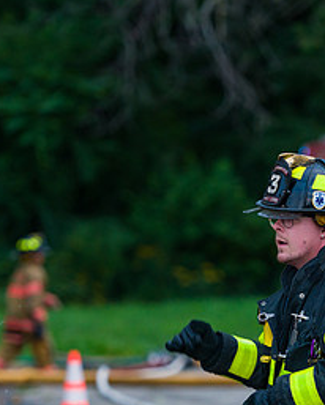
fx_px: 3555
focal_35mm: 296
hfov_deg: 5.2
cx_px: 309
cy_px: 274
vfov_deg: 6.5
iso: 1000
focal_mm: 140
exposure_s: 1/250
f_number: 3.2
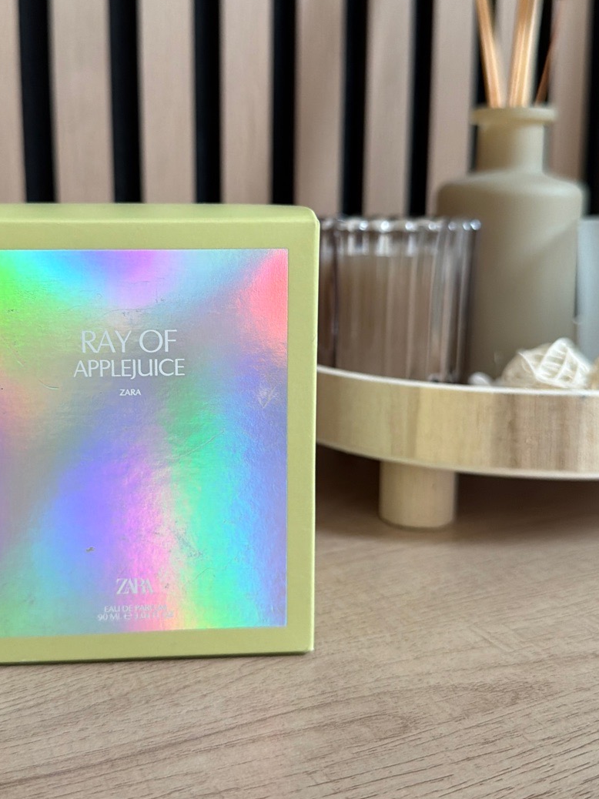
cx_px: 246
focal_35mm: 37
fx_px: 854
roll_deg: +0.1
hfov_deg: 38.5
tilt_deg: -9.7
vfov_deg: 50.1
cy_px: 370
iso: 320
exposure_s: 1/50
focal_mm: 6.76
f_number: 1.78
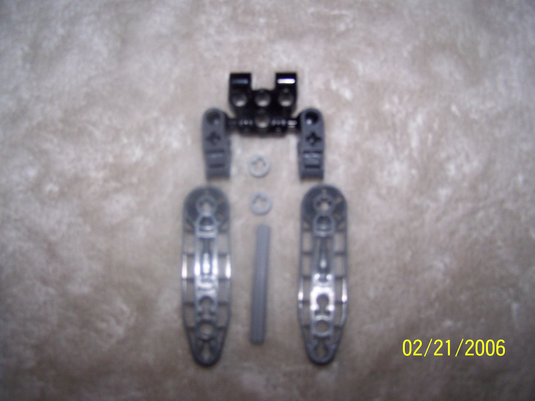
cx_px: 268
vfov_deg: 37.7
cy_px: 200
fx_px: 587
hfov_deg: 49.0
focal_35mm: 38
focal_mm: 6.3
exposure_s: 1/60
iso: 140
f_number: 2.8
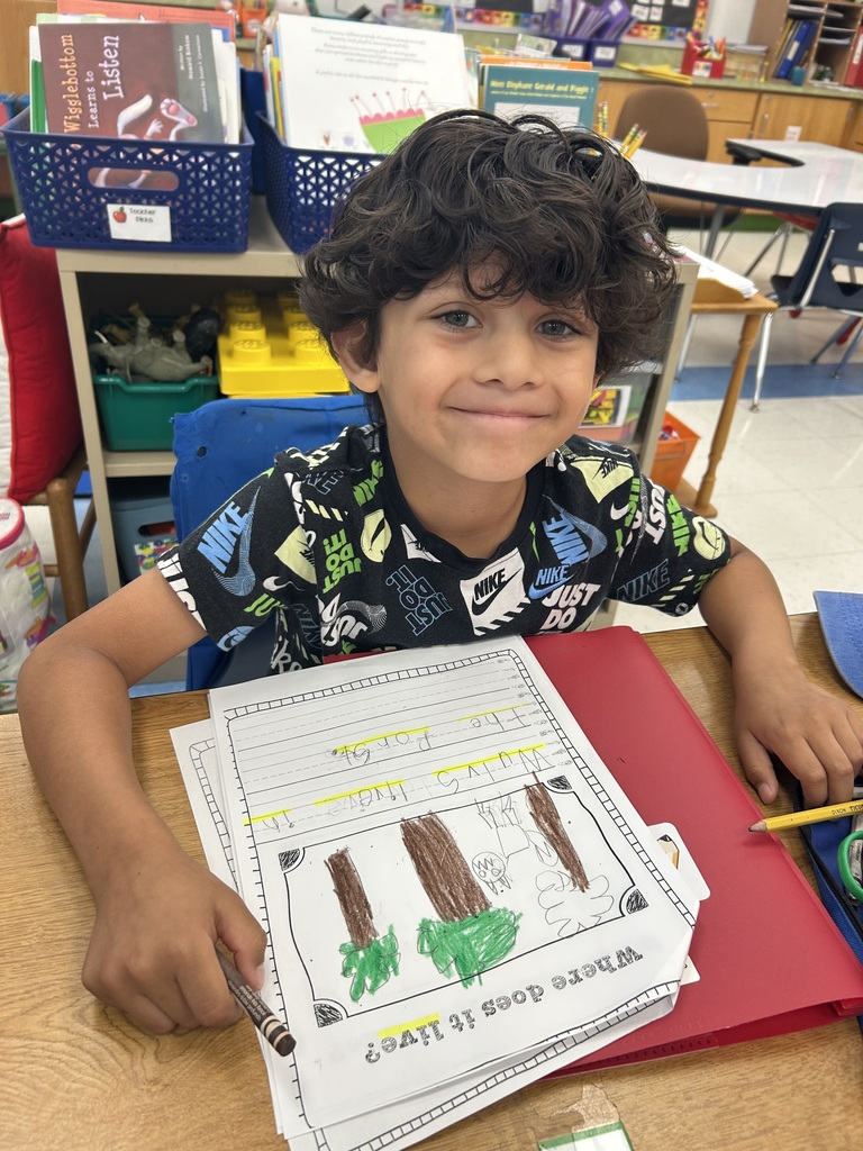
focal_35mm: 26
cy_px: 576
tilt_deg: -32.7
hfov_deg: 53.1
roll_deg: -5.7
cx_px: 432
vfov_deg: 67.3
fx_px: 864
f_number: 1.5
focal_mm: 5.7
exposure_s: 1/60
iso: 64
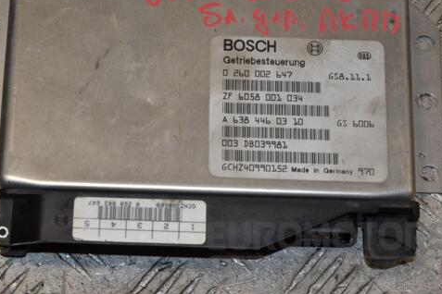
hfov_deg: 17.5
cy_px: 113
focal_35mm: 117
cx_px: 190
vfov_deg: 11.7
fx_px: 1436
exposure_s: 1/200
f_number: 14
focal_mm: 62
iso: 800
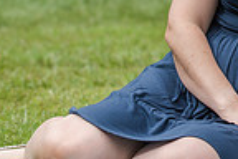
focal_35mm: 422
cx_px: 349
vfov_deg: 3.2
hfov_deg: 4.9
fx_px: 2790
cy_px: -100
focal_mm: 102
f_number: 4
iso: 400
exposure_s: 1/4000
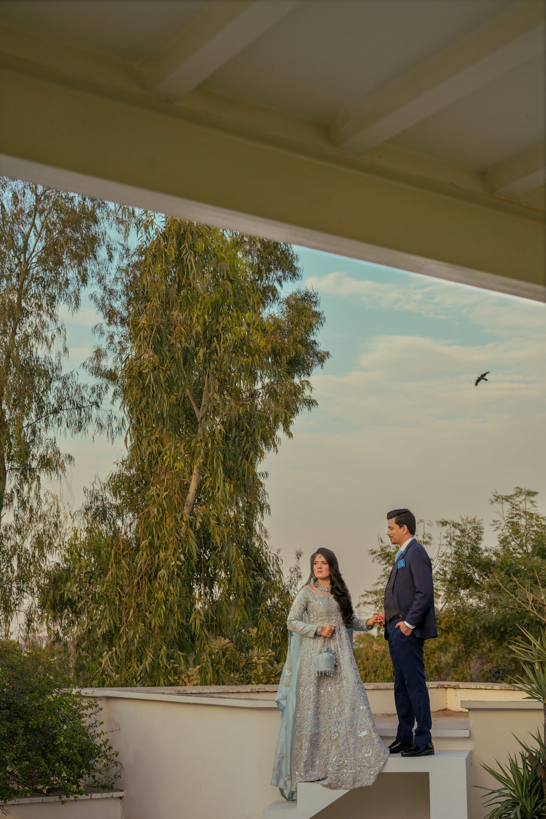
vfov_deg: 39.6
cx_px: 273
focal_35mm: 50
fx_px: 1137
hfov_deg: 27.0
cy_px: 410
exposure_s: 1/200
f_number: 4.5
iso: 160
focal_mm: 50
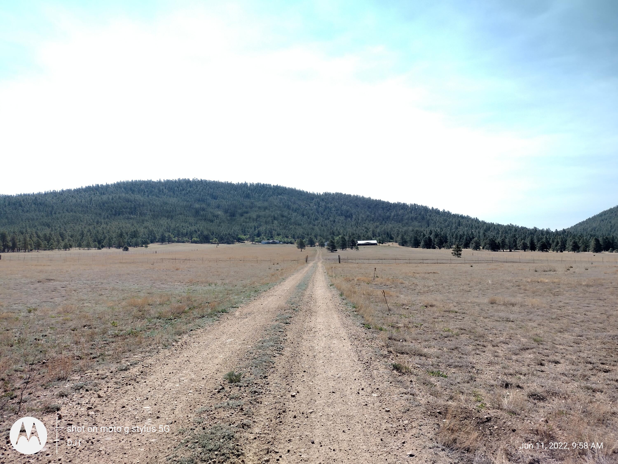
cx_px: 309
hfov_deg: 65.3
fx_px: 482
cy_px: 232
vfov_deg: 51.4
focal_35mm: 27
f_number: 1.7
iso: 100
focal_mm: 4.71
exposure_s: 1/1748
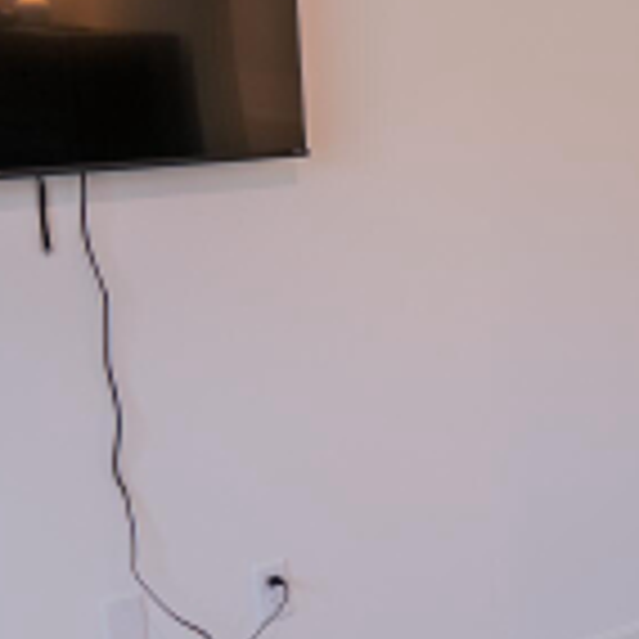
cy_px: 387
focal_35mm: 90
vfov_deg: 19.3
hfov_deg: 16.9
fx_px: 1880
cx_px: 1044
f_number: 3.5
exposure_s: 1/200
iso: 640
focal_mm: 20
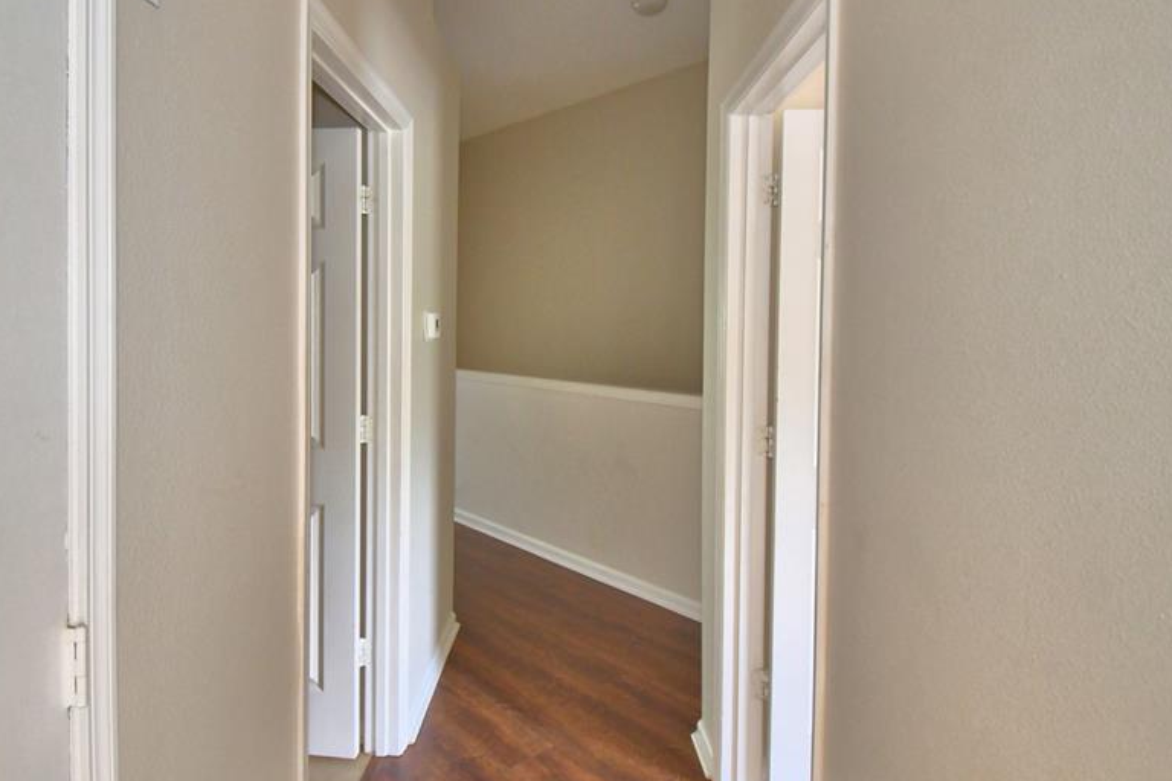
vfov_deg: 61.7
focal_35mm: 20
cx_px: 519
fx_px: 651
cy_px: 337
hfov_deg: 83.6
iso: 720
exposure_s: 1/30
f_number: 4.5
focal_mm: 10
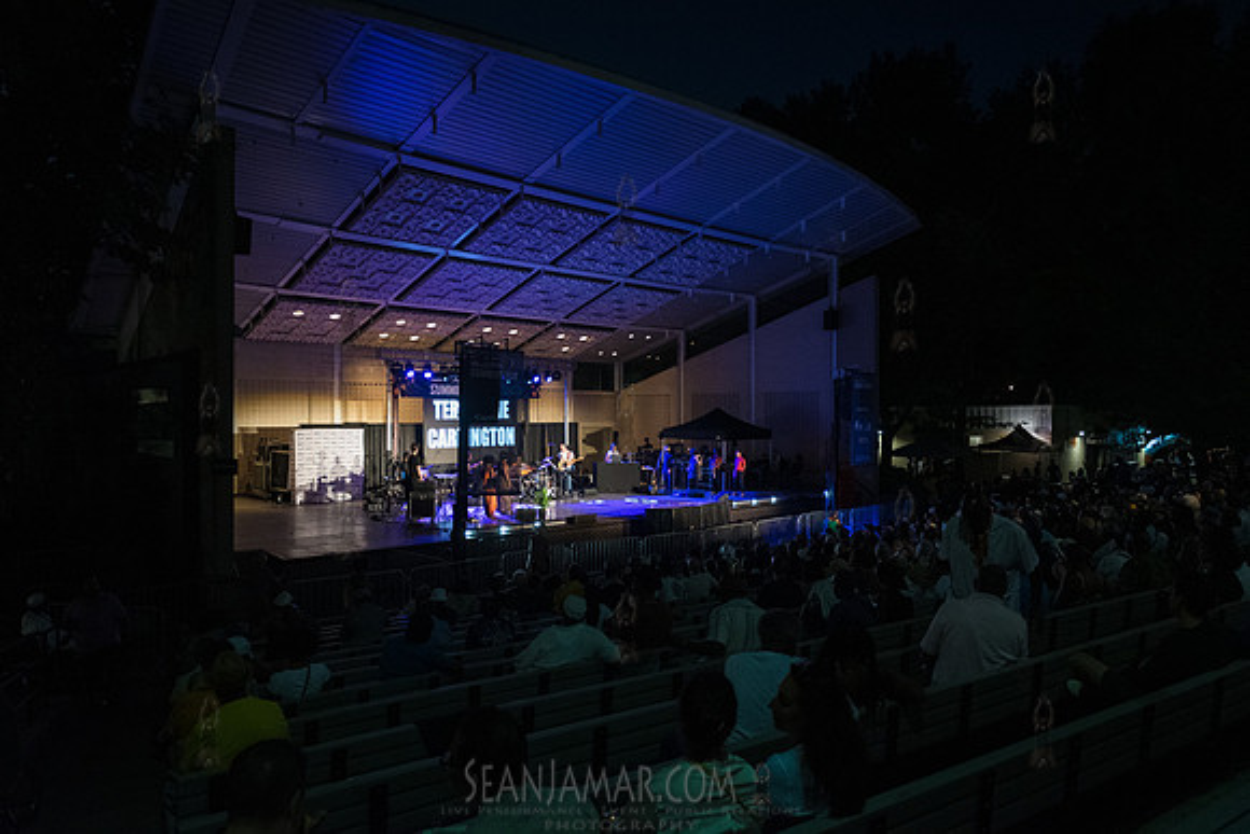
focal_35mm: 24
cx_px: 625
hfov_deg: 73.4
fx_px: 838
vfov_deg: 52.9
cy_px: 417
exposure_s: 1/250
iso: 6400
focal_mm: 24
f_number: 3.5
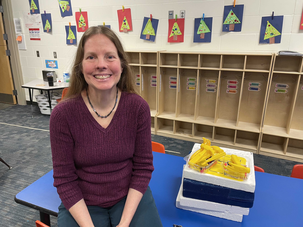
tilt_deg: -18.1
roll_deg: +0.0
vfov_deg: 53.1
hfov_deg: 67.3
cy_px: 114
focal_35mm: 26
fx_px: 228
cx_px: 152
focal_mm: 4.2
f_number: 1.6
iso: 100
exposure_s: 1/60
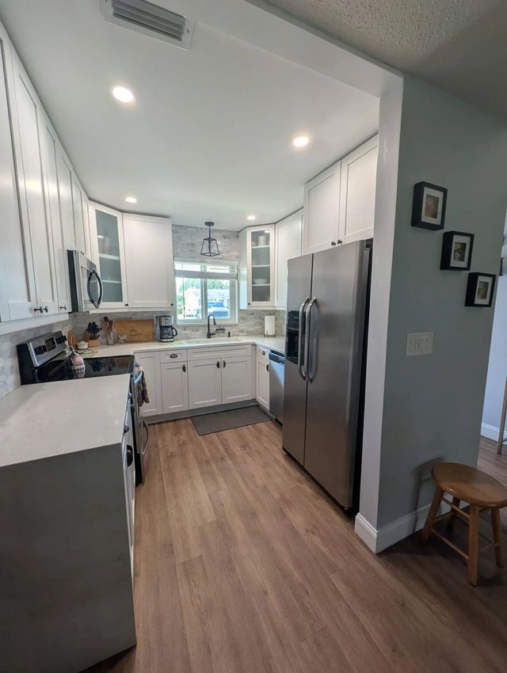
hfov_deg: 94.6
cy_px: 336
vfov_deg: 110.5
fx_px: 234
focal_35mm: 12
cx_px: 254
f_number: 1.7
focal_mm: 2.02
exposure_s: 1/176
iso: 46
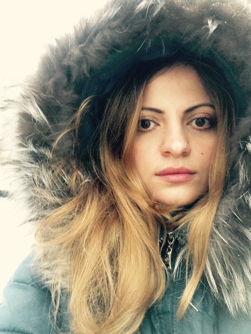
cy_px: 167
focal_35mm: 35
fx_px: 338
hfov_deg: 40.7
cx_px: 126
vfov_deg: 52.6
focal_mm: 2.18
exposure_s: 1/30
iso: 160
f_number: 2.4
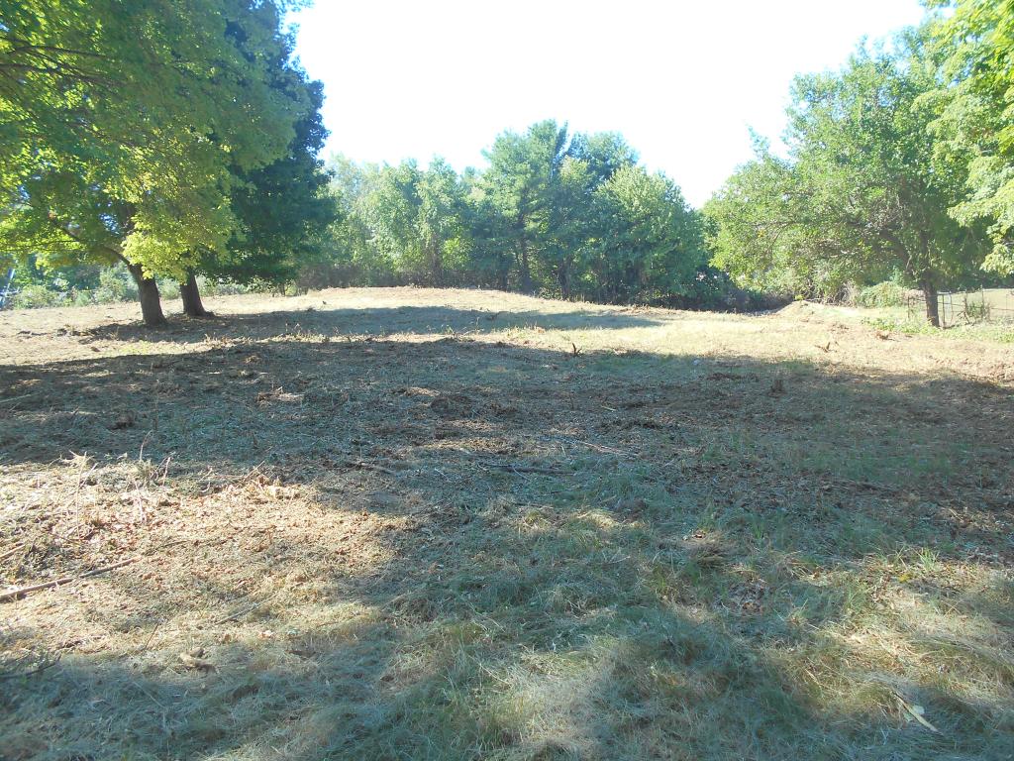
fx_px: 762
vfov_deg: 53.1
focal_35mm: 26
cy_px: 380
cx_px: 507
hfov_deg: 67.3
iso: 80
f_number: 3.2
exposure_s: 1/160
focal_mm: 4.6
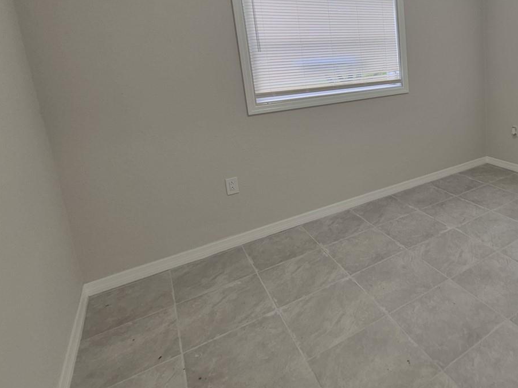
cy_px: 112
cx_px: 429
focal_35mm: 23
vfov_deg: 56.8
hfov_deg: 65.8
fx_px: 344
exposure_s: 1/60
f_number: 2.2
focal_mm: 1.74
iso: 50
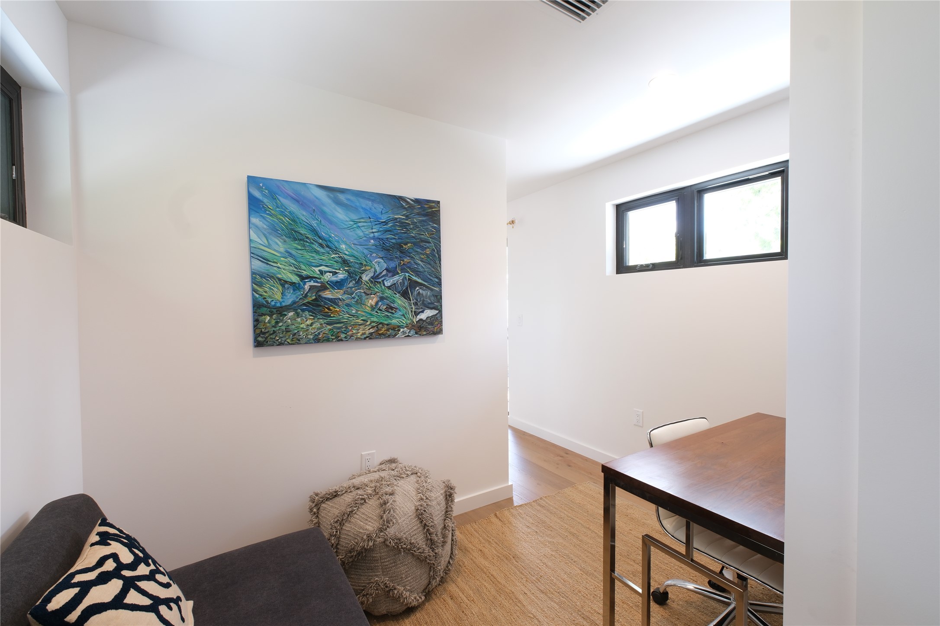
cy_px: 313
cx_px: 470
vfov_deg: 77.3
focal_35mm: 15
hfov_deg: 100.4
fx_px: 392
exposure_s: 1/3.1
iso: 250
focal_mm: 10
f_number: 9
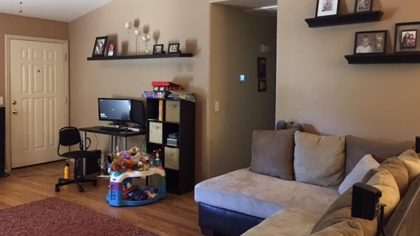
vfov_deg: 35.5
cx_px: 210
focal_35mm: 33
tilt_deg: -3.4
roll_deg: -0.8
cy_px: 96
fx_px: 368
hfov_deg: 59.5
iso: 250
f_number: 2.2
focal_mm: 4.15
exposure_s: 1/15
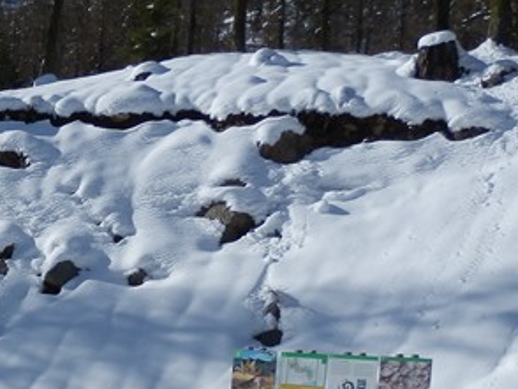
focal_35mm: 68
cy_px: 414
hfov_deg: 26.0
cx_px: -76
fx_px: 1018
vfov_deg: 20.7
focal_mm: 4.5
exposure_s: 1/250
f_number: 8.7
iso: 80
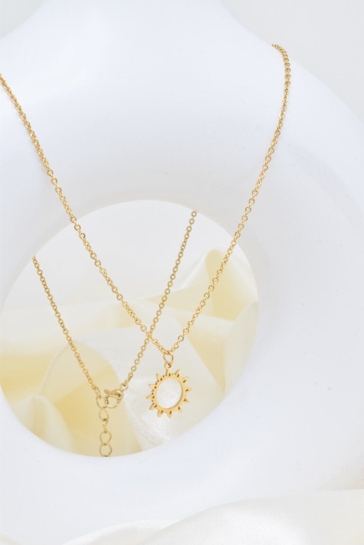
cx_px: 182
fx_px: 1250
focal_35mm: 82
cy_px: 272
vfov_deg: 24.6
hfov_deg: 16.6
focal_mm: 55
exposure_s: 1/8
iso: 100
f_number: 22
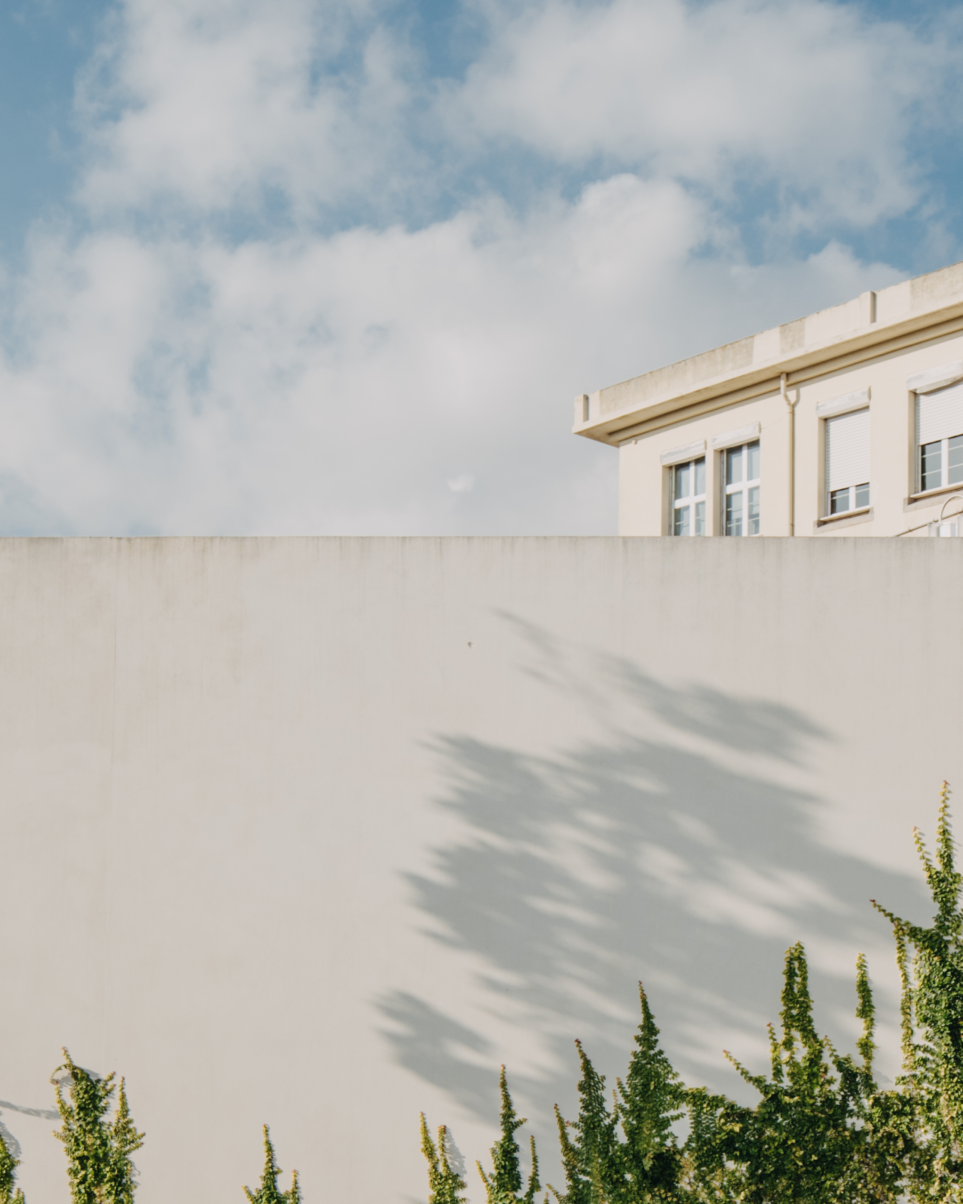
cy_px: 1000
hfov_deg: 30.3
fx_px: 1746
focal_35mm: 49
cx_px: 724
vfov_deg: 36.5
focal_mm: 19
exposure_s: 1/500
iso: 200
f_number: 9
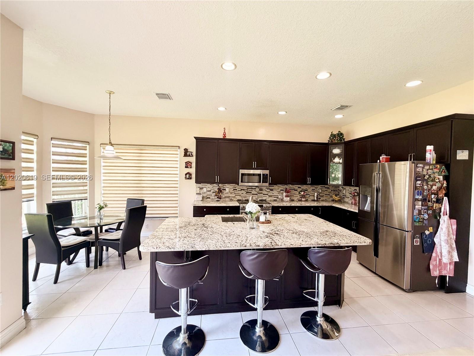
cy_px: 178
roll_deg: -0.6
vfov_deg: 85.7
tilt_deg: -1.8
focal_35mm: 14
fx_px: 192
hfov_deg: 102.1
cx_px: 237
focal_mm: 2.22
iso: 200
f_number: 2.2
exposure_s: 1/120
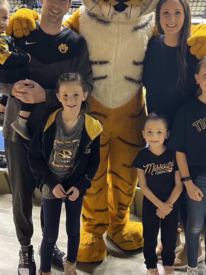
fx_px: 317
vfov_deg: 46.7
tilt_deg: -14.6
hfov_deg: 35.9
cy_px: 125
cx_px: 117
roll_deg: +0.6
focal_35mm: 40
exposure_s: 1/60
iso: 320
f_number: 1.5
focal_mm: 5.7
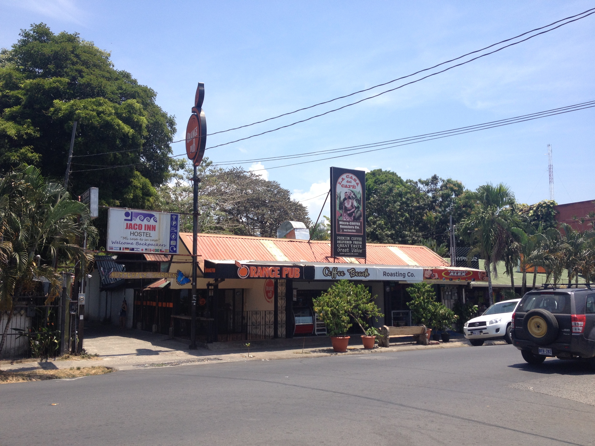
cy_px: 223
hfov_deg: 52.6
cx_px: 298
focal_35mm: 35
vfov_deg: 40.7
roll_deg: +0.5
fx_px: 602
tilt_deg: +4.1
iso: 50
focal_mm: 4.28
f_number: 2.4
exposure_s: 1/1255
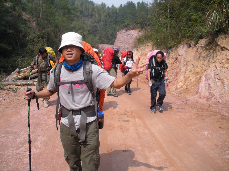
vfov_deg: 39.7
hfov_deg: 51.4
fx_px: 238
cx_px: 114
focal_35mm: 36
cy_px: 86
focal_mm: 6.3
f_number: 3.5
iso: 64
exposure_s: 1/486
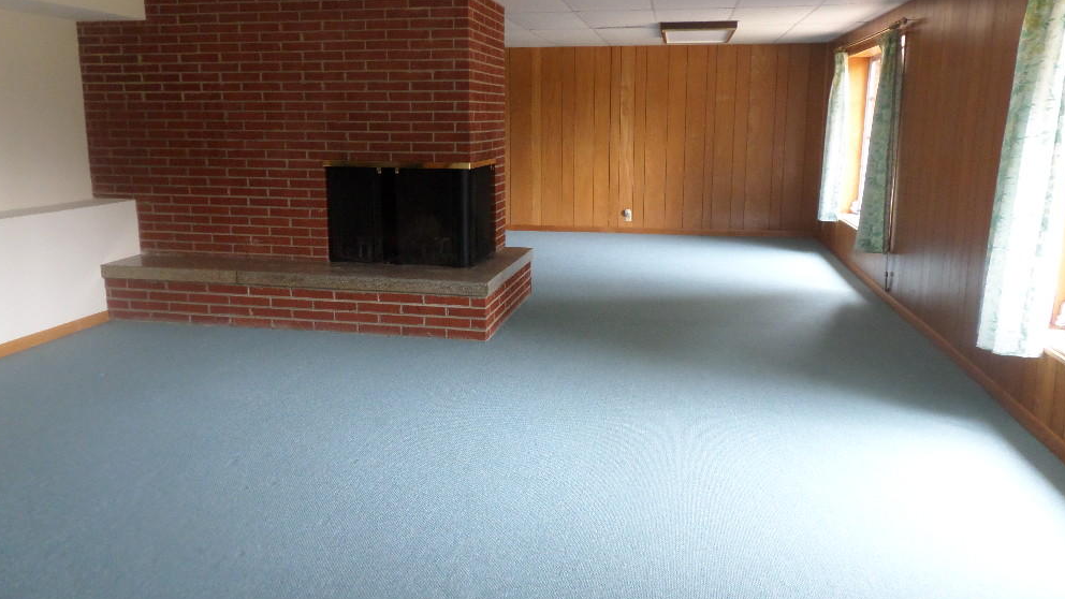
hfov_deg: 69.9
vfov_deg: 42.8
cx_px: 538
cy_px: 253
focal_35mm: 27
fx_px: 762
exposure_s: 1/30
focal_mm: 4.3
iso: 200
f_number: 3.1
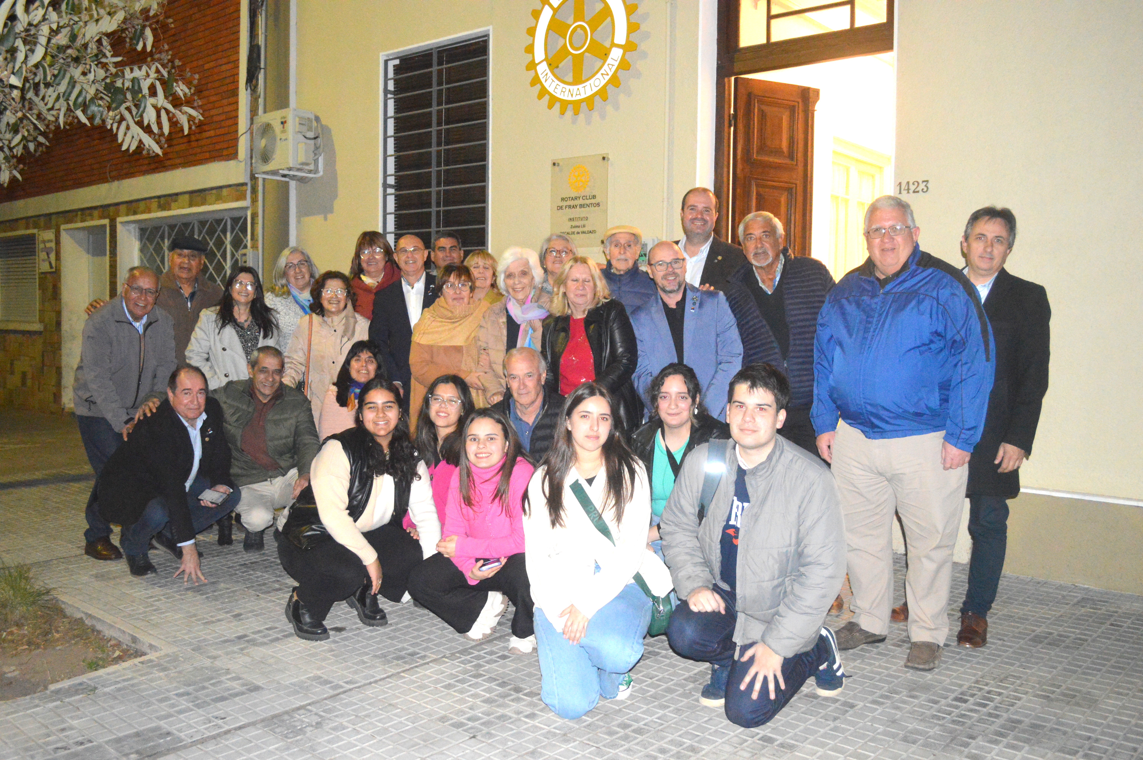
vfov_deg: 39.9
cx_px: 572
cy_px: 380
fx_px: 1047
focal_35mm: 33
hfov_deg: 57.3
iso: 3200
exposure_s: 1/60
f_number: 3.8
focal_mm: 22
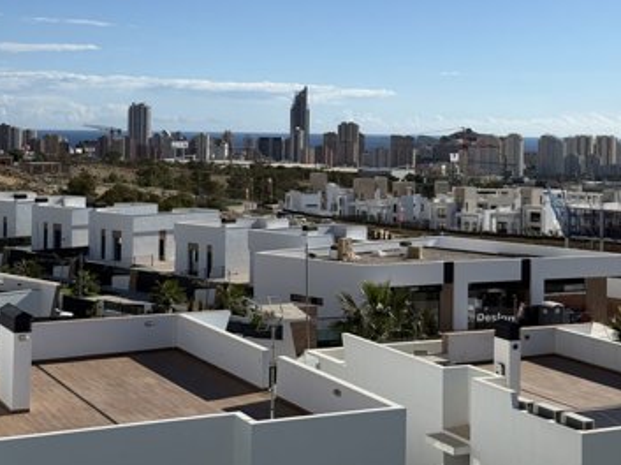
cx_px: 306
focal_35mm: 49
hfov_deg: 38.9
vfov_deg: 29.6
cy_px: 236
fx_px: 878
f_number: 1.78
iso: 80
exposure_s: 1/11364
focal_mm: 6.76
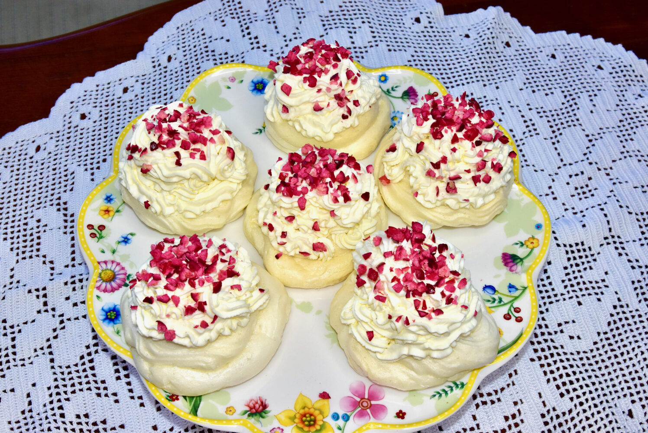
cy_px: 216
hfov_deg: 38.9
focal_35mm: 51
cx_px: 324
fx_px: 919
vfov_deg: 26.5
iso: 800
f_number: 13
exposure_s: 1/200
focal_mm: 34
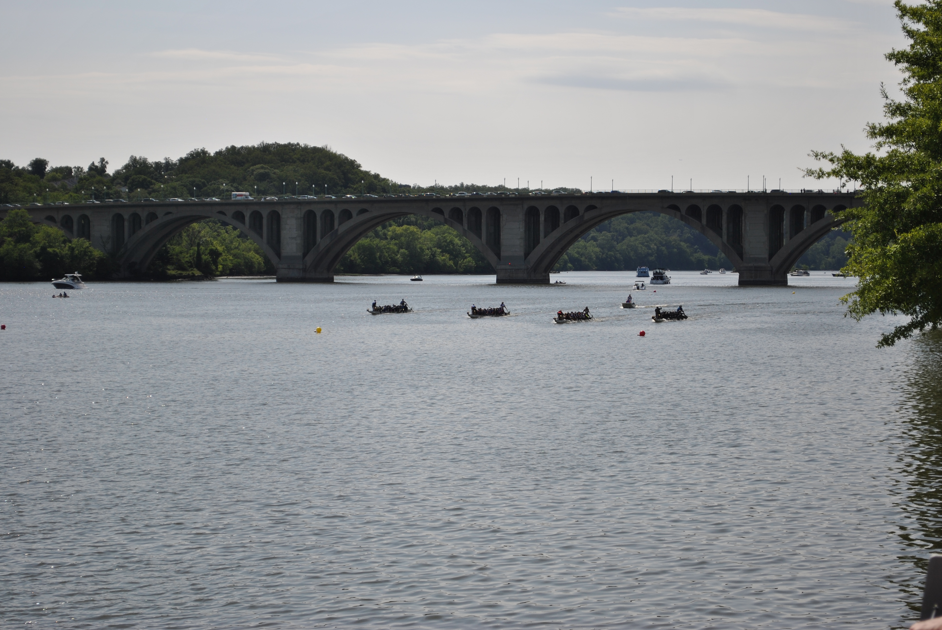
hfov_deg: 24.6
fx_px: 2161
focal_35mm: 82
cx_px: 471
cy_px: 315
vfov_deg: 16.6
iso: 100
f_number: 5.6
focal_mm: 55
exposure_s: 1/800
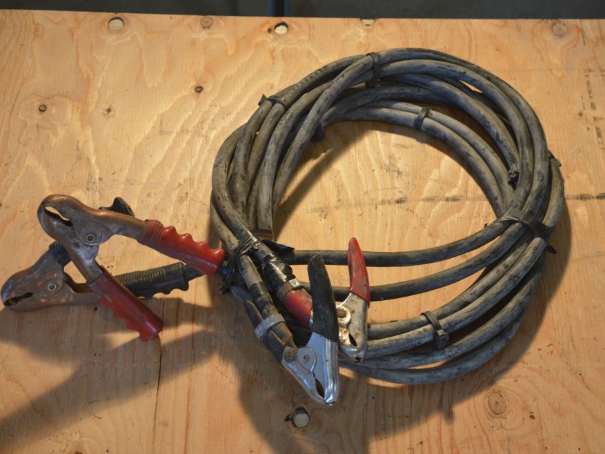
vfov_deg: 21.3
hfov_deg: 28.2
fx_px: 1206
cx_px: 309
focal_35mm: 69
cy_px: 226
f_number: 5
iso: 400
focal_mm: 42
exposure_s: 1/60
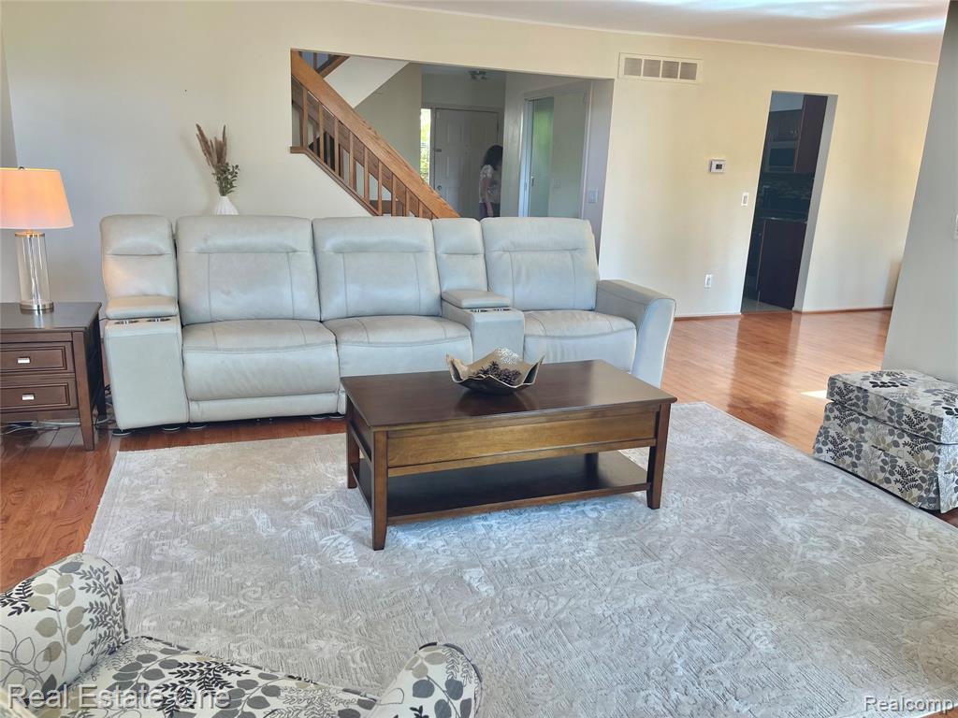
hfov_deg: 69.4
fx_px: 692
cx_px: 479
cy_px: 359
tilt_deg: -16.3
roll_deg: -1.5
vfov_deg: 54.9
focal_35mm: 25
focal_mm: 5.1
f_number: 1.6
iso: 80
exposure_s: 1/120
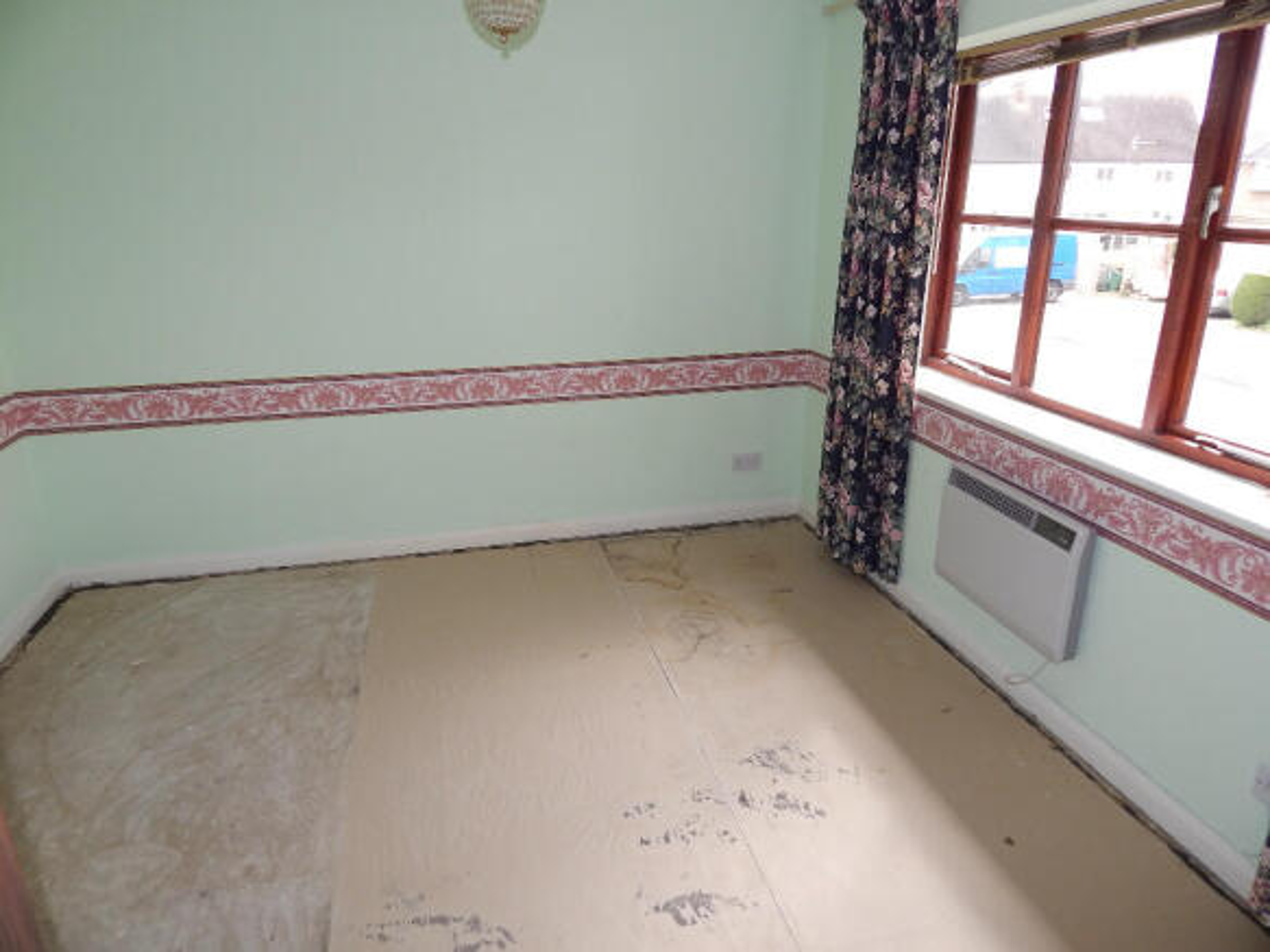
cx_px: 635
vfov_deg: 58.9
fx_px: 844
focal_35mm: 23
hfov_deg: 73.9
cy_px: 476
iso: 125
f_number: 3
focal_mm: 4
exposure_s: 1/80
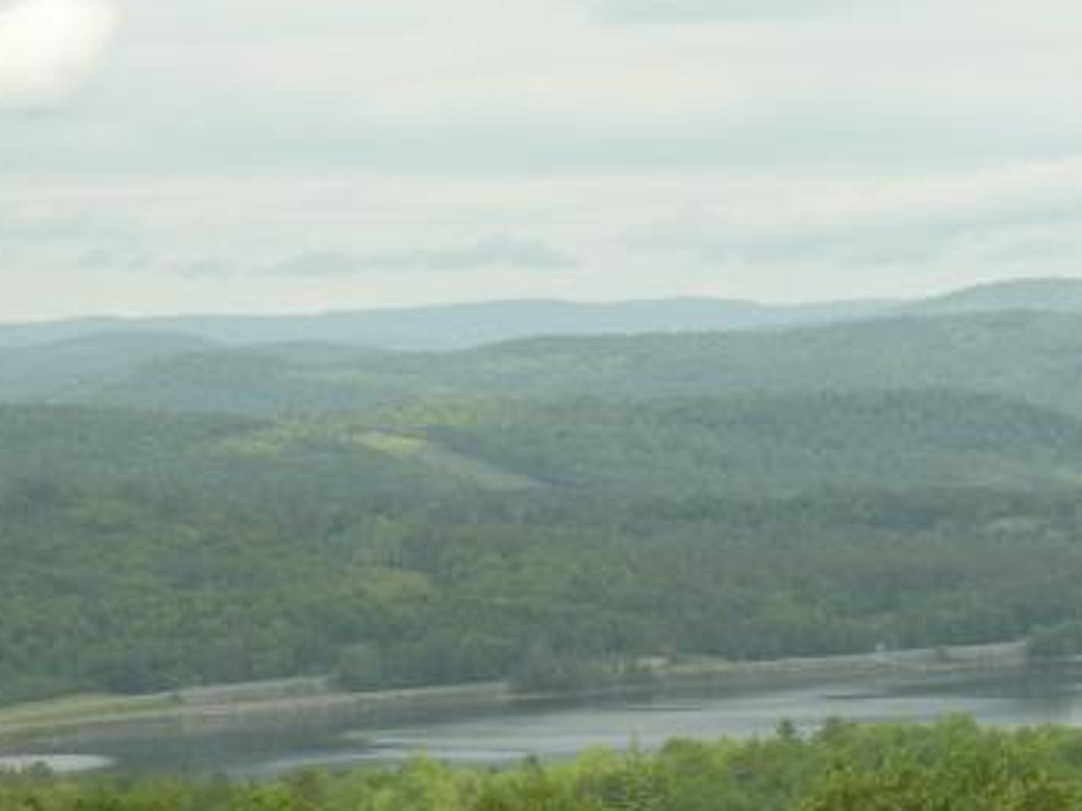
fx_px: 6187
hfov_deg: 9.9
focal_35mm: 198
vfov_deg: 7.5
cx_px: 1275
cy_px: 524
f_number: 6.3
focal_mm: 11.9
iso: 94
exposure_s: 1/240
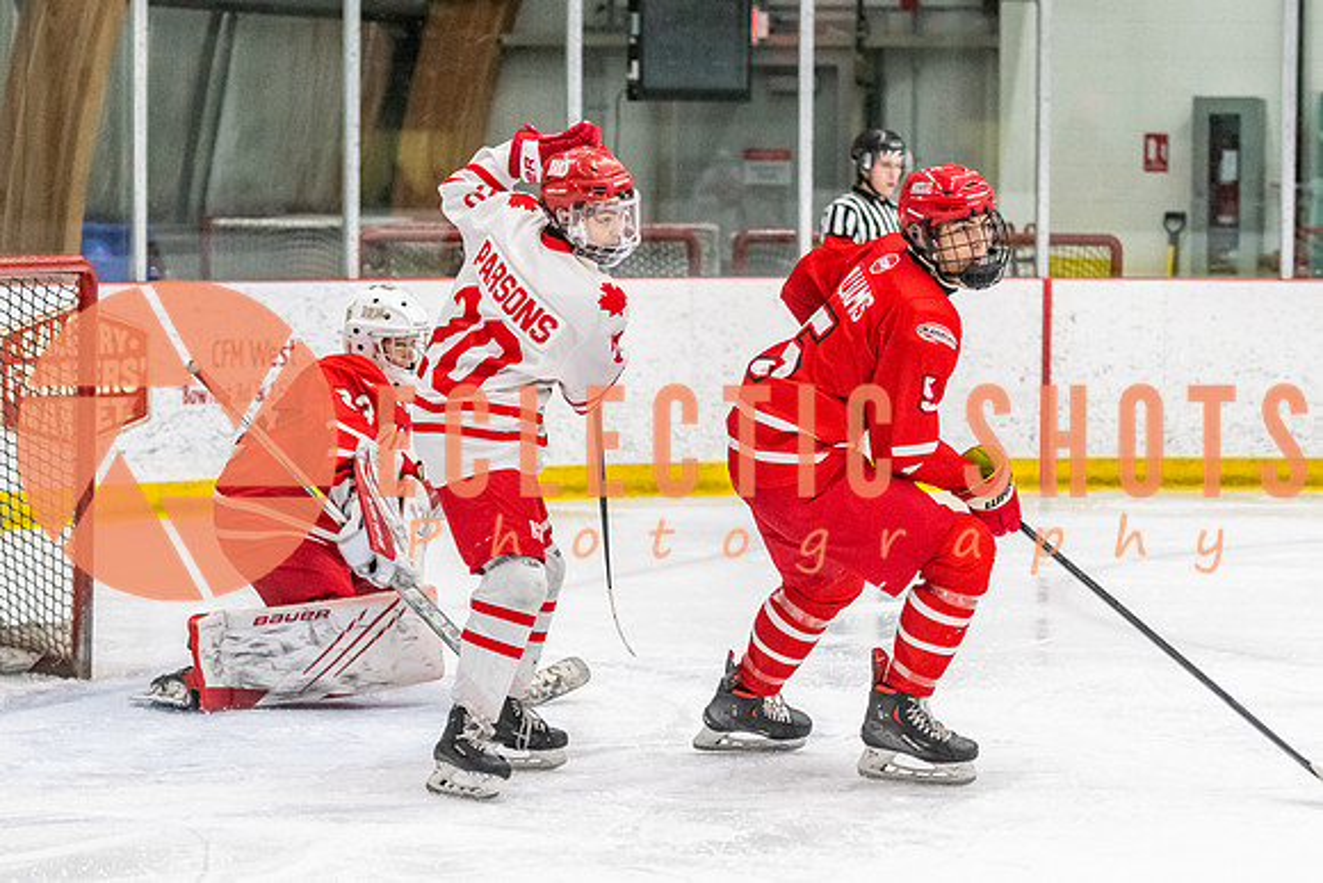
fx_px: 5315
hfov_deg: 14.2
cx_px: 576
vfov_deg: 9.5
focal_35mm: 145
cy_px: 462
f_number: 2.8
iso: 4000
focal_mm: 90
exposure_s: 1/800
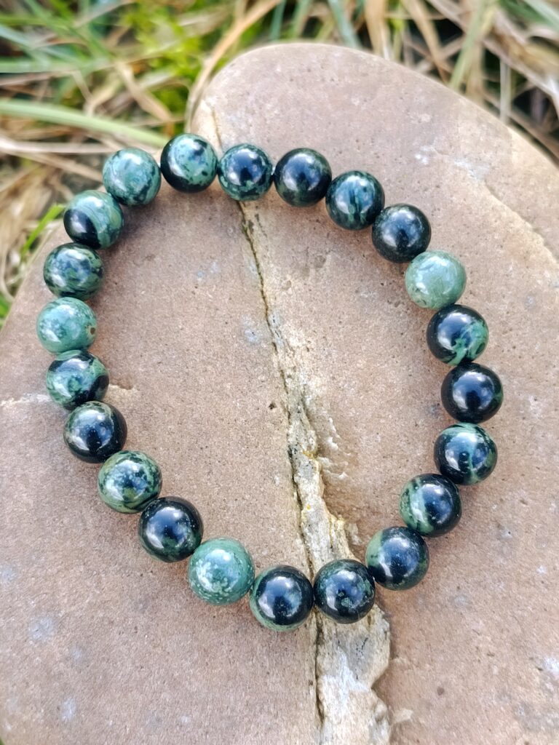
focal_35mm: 48
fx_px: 1034
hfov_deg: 30.3
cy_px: 372
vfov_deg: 39.7
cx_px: 280
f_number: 1.7
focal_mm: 5.24
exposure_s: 1/100
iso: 195
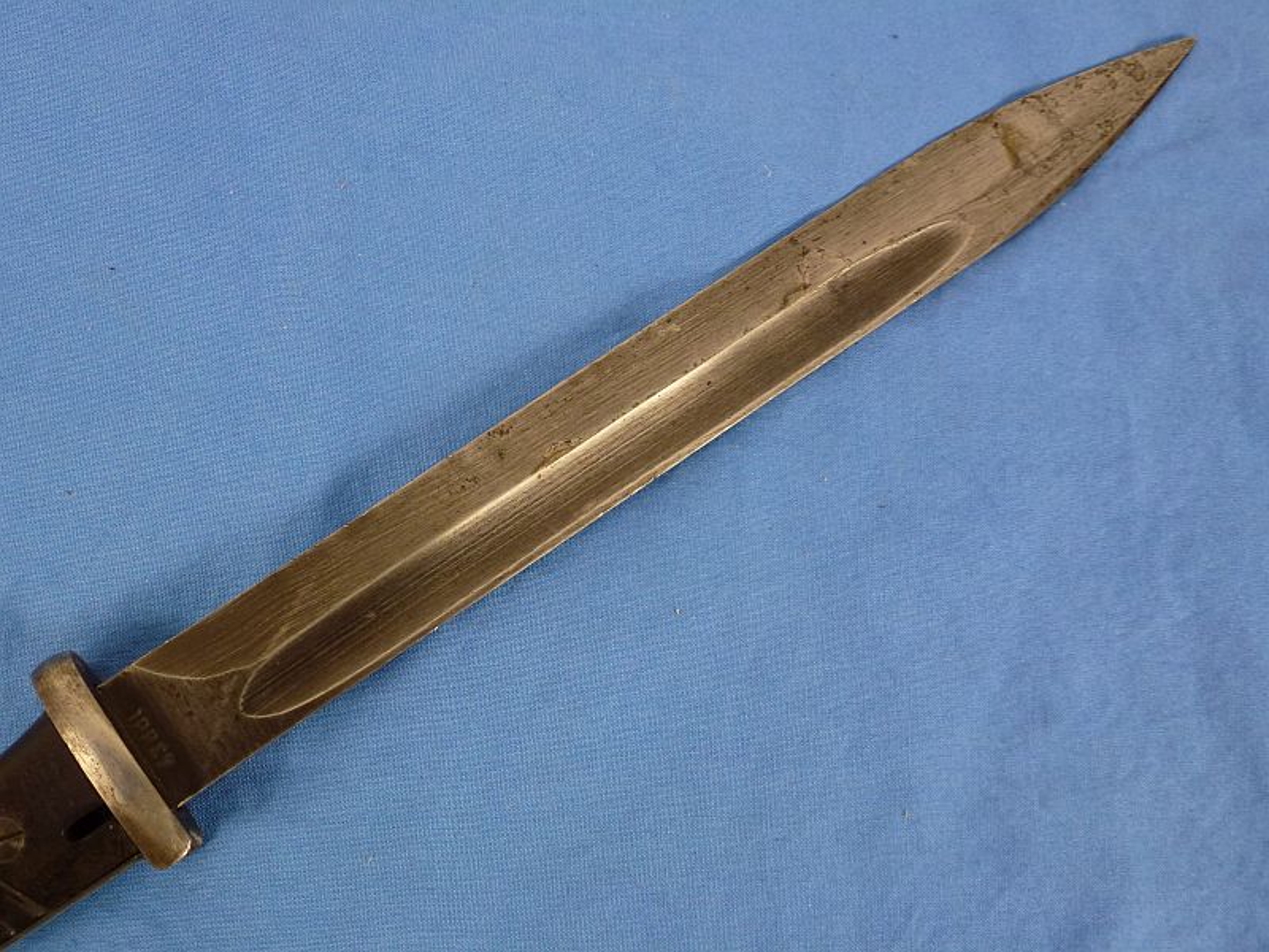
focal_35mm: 36
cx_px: 634
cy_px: 476
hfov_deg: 51.4
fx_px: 1320
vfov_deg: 39.7
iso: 250
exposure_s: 1/60
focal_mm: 6.4
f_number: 3.7
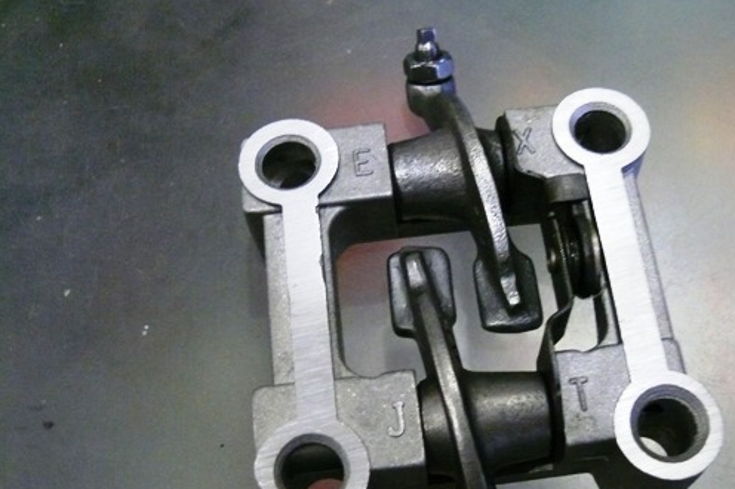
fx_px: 959
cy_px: 307
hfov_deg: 41.5
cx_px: 473
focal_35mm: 47
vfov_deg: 28.5
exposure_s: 1/25
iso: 800
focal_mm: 7.4
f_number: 2.8
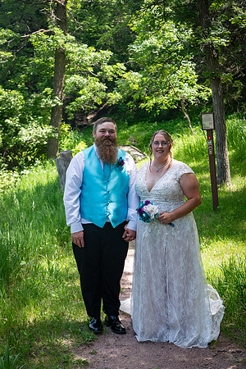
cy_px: 184
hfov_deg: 23.4
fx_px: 594
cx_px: 123
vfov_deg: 34.5
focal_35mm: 58
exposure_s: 1/125
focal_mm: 58
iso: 100
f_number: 5
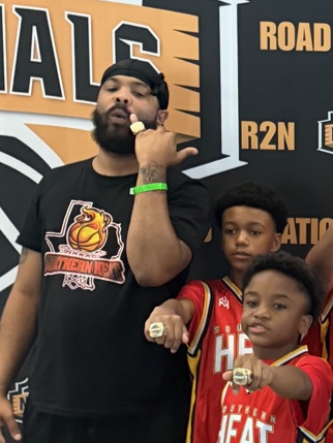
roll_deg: -0.9
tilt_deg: -10.2
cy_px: 320
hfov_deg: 15.0
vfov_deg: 21.6
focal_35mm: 90
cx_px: 525
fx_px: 1154
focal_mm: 6.76
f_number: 1.78
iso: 800
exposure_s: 1/40
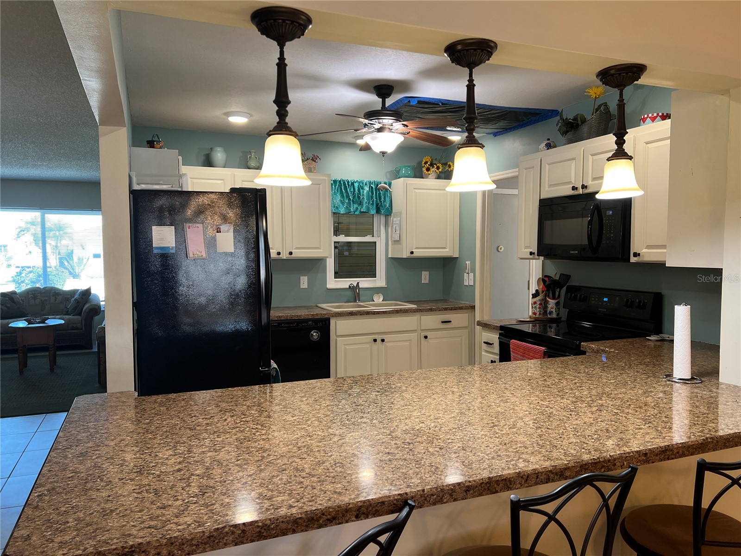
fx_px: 557
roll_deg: +0.3
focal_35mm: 26
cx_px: 370
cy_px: 278
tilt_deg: -4.2
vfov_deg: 53.1
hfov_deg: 67.3
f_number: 1.5
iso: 80
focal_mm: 5.7
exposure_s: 1/60
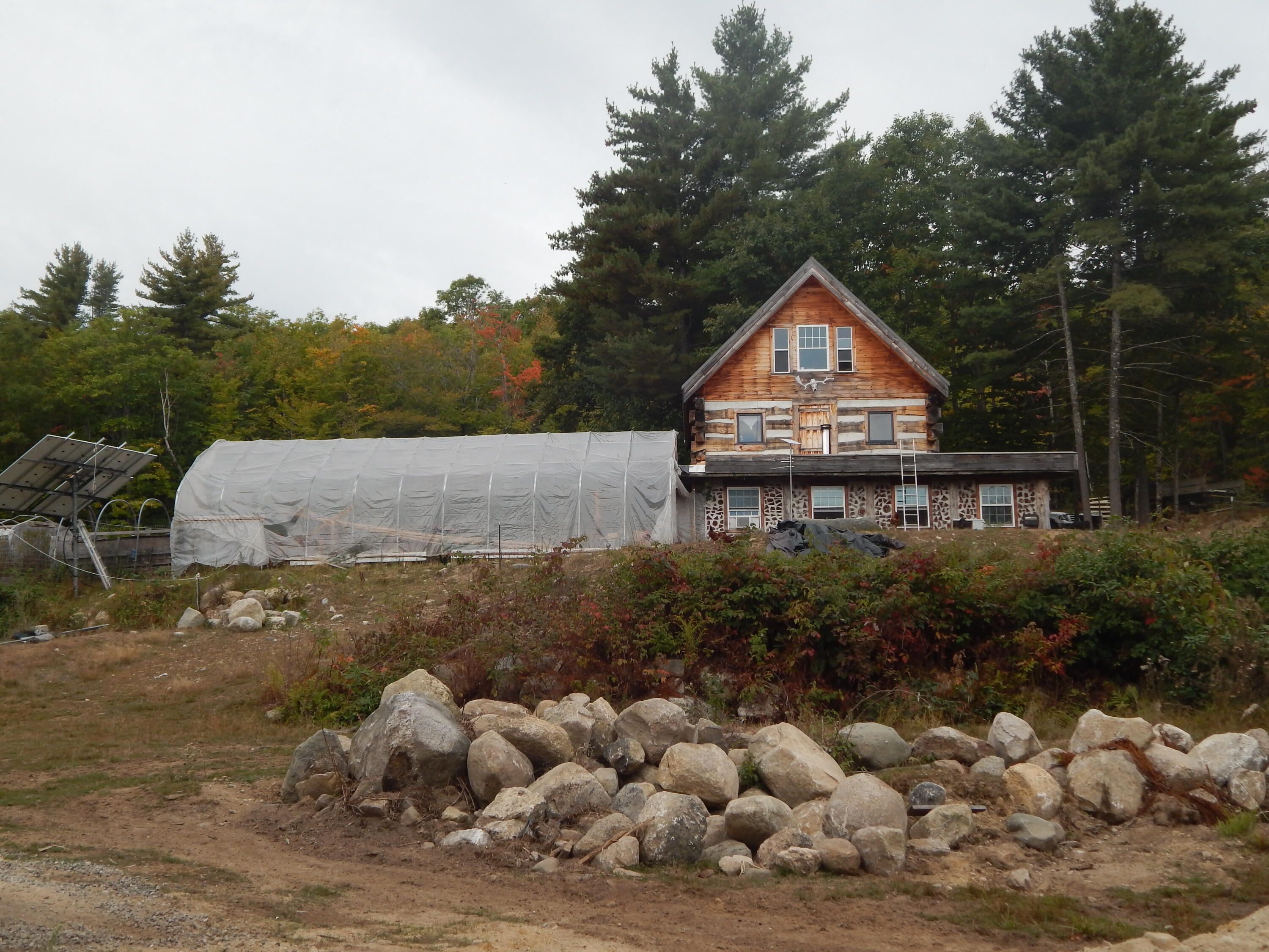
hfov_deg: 43.9
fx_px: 1576
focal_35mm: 43
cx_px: 634
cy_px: 476
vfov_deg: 33.6
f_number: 3.6
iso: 125
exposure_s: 1/640
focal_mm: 7.7
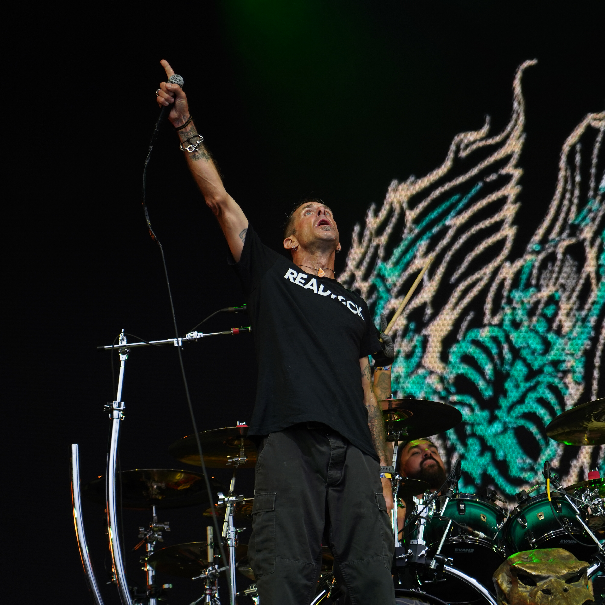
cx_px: 426
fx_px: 2650
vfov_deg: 13.0
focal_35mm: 134
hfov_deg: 13.0
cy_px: 303
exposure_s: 1/125
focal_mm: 105
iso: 250
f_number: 4
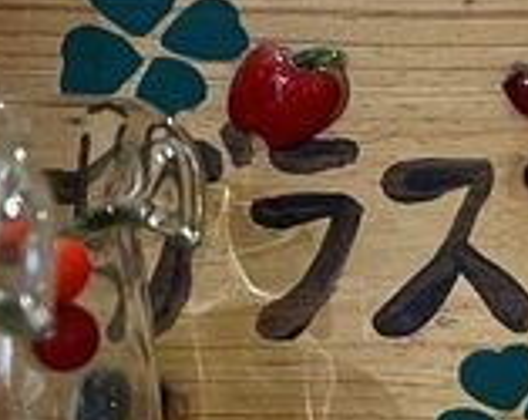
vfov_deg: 11.5
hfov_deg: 13.6
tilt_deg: +1.8
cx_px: 836
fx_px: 2059
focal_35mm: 132
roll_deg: +0.8
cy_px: -42
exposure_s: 1/50
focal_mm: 5.1
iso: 100
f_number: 1.6
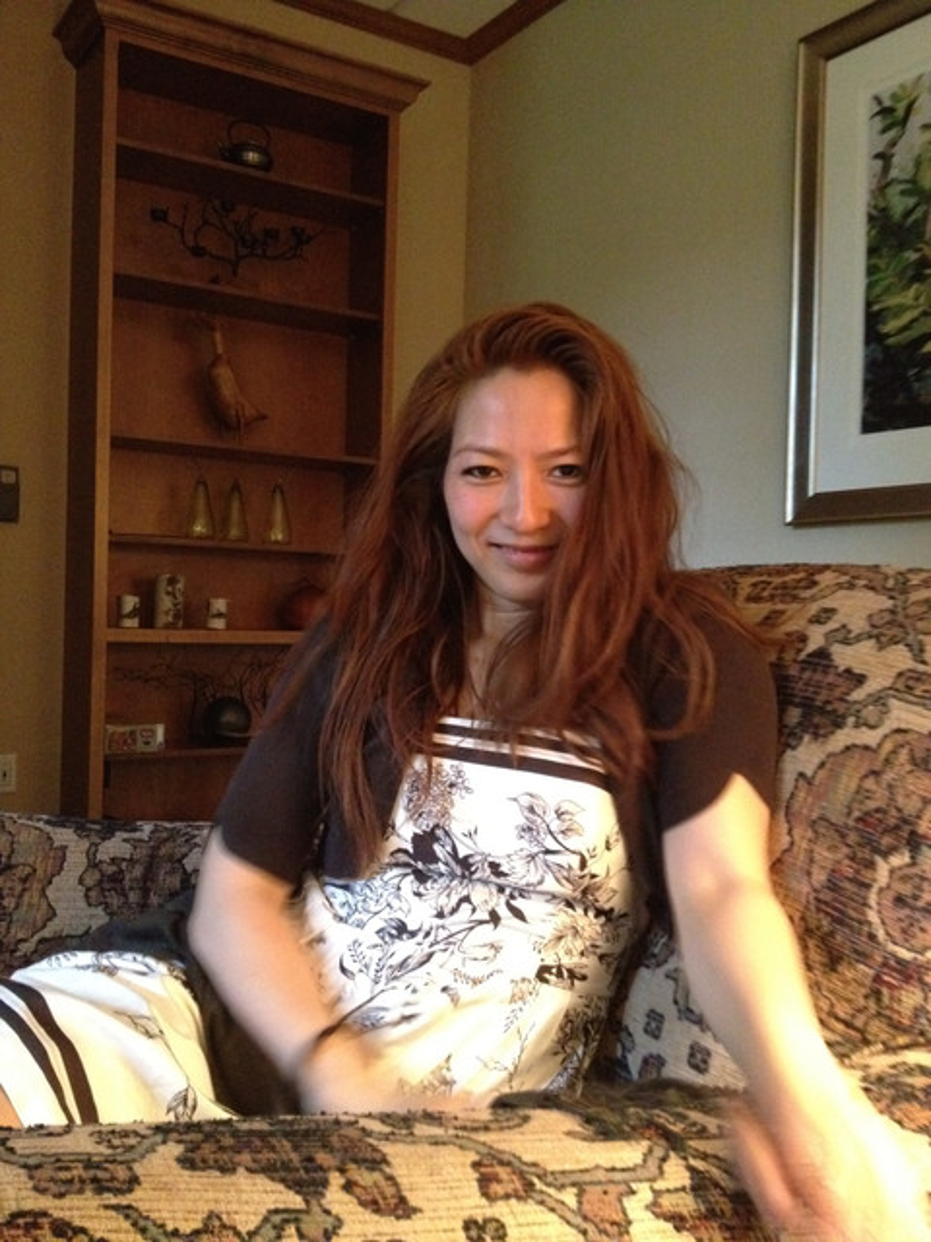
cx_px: 466
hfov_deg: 40.7
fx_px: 1255
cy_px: 621
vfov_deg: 52.6
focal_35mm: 35
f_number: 2.4
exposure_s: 1/15
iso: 640
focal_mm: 4.28
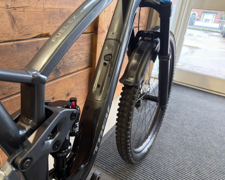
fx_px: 173
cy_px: 92
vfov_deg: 54.9
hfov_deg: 65.9
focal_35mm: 26
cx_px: 102
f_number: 1.78
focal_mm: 6.76
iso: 200
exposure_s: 1/50
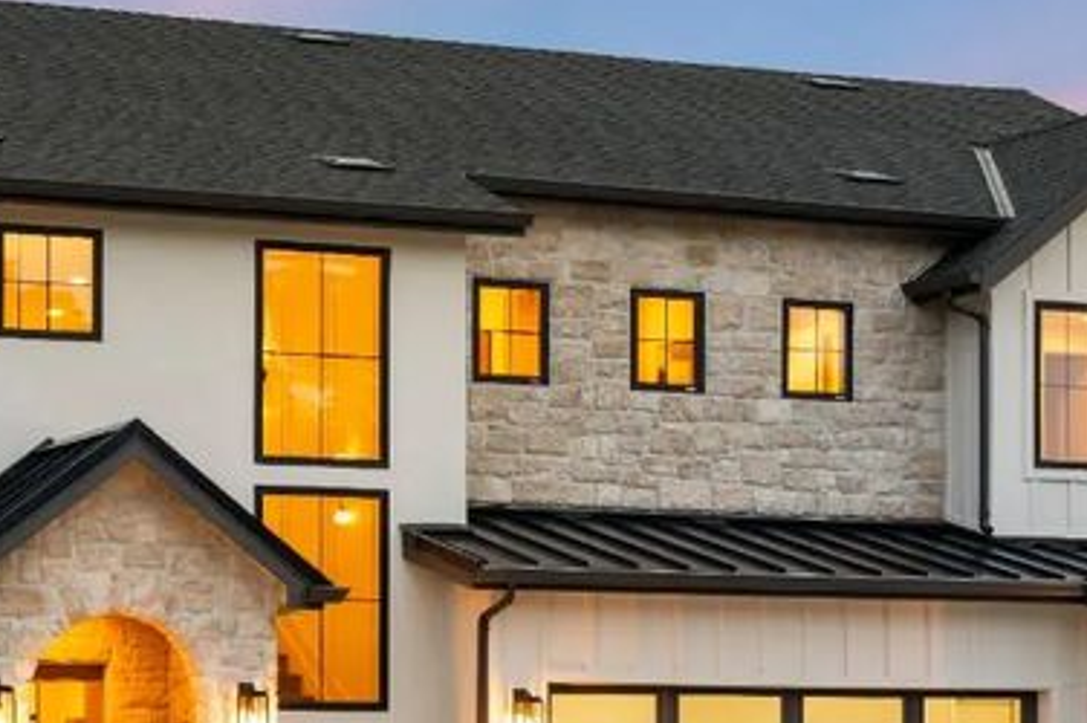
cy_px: 506
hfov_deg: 16.0
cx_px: 350
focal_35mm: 128
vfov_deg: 10.7
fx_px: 3861
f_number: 8
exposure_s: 1/2
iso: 250
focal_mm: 47
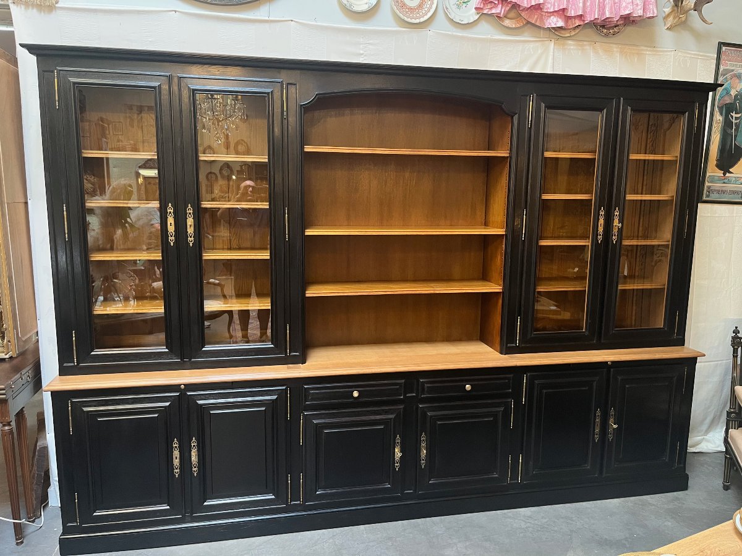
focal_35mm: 26
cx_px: 371
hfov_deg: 67.3
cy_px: 278
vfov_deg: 53.1
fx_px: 557
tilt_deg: -8.5
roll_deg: +0.0
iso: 160
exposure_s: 1/50
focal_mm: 5.1
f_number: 1.6
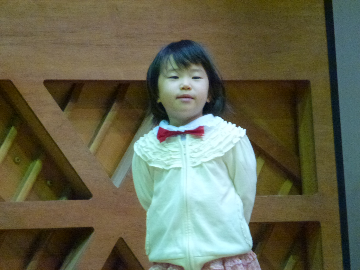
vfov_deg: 3.9
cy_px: 135
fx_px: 3994
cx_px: 180
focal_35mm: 384
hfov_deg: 5.2
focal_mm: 68.8
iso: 800
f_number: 5.9
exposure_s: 1/15
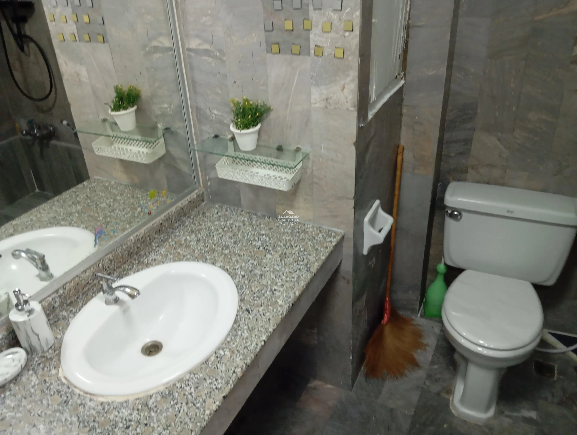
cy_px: 218
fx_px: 467
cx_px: 288
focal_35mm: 28
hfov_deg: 63.4
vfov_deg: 49.9
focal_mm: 4.22
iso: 1275
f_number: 1.8
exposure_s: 1/25
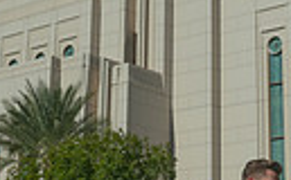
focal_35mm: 121
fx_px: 958
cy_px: 36
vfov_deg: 10.7
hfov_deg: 17.3
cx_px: 164
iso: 200
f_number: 7.1
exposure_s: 1/5000
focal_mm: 34
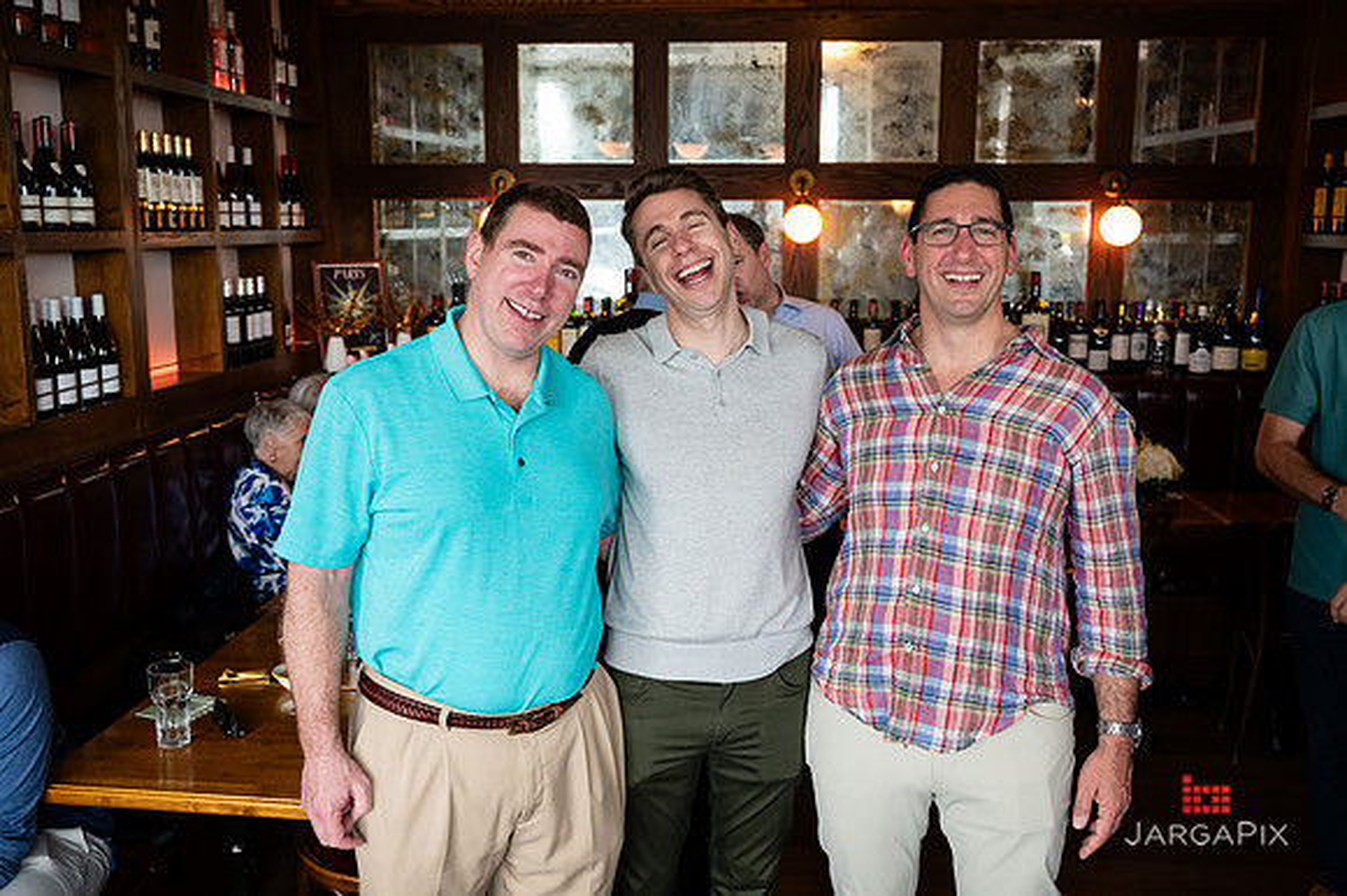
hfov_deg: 56.9
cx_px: 662
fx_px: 1244
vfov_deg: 39.6
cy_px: 430
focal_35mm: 33
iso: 1600
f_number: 4
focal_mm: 29
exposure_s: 1/320
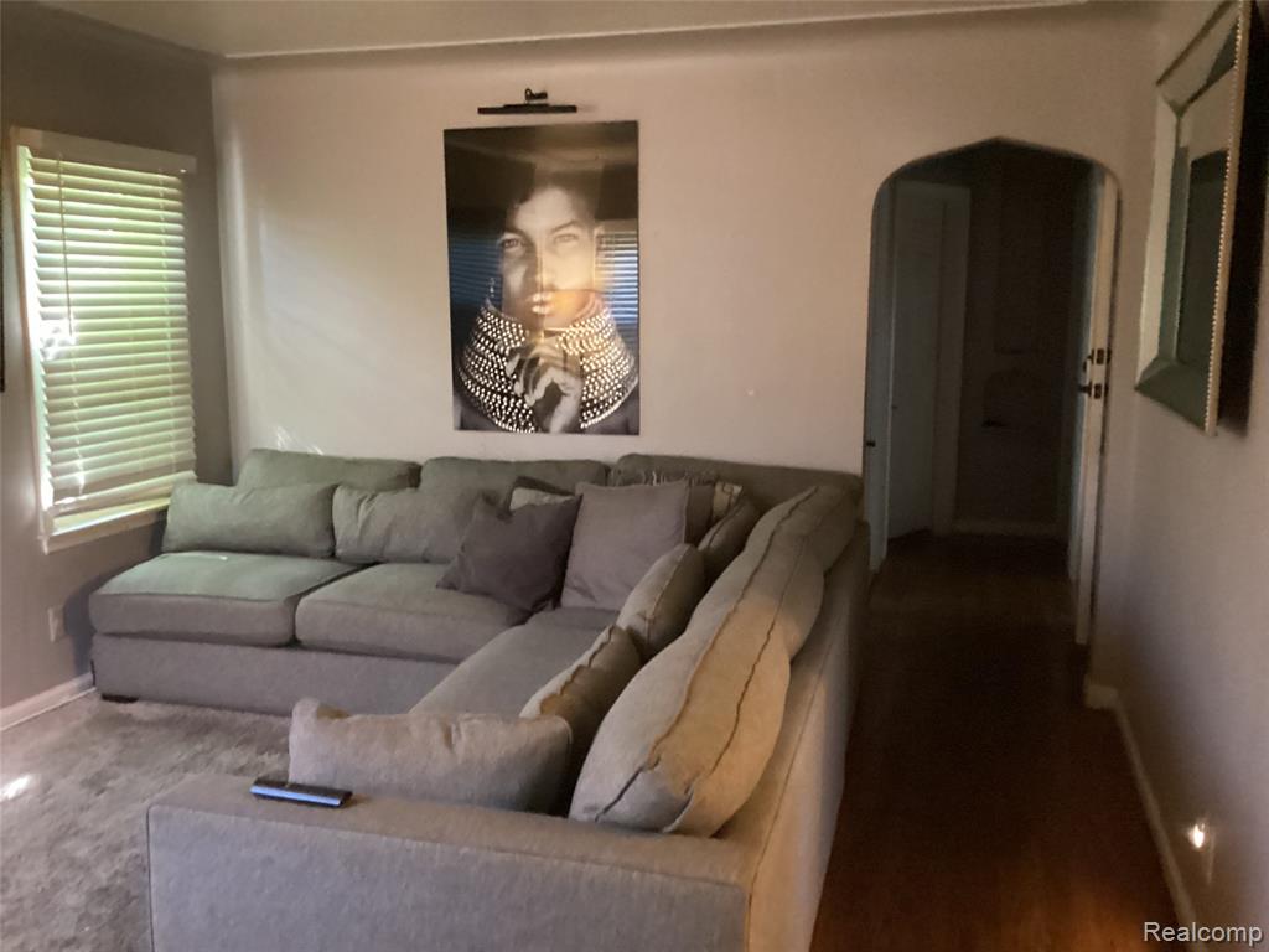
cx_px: 634
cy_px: 476
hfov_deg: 58.4
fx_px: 1136
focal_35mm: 31
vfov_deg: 45.4
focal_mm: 3.3
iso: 640
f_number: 2.4
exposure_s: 1/30
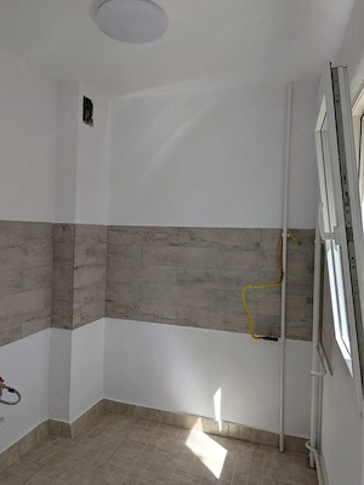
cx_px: 182
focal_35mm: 24
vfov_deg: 71.6
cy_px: 242
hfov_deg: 56.8
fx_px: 336
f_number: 1.85
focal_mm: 6.81
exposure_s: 1/206
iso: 39
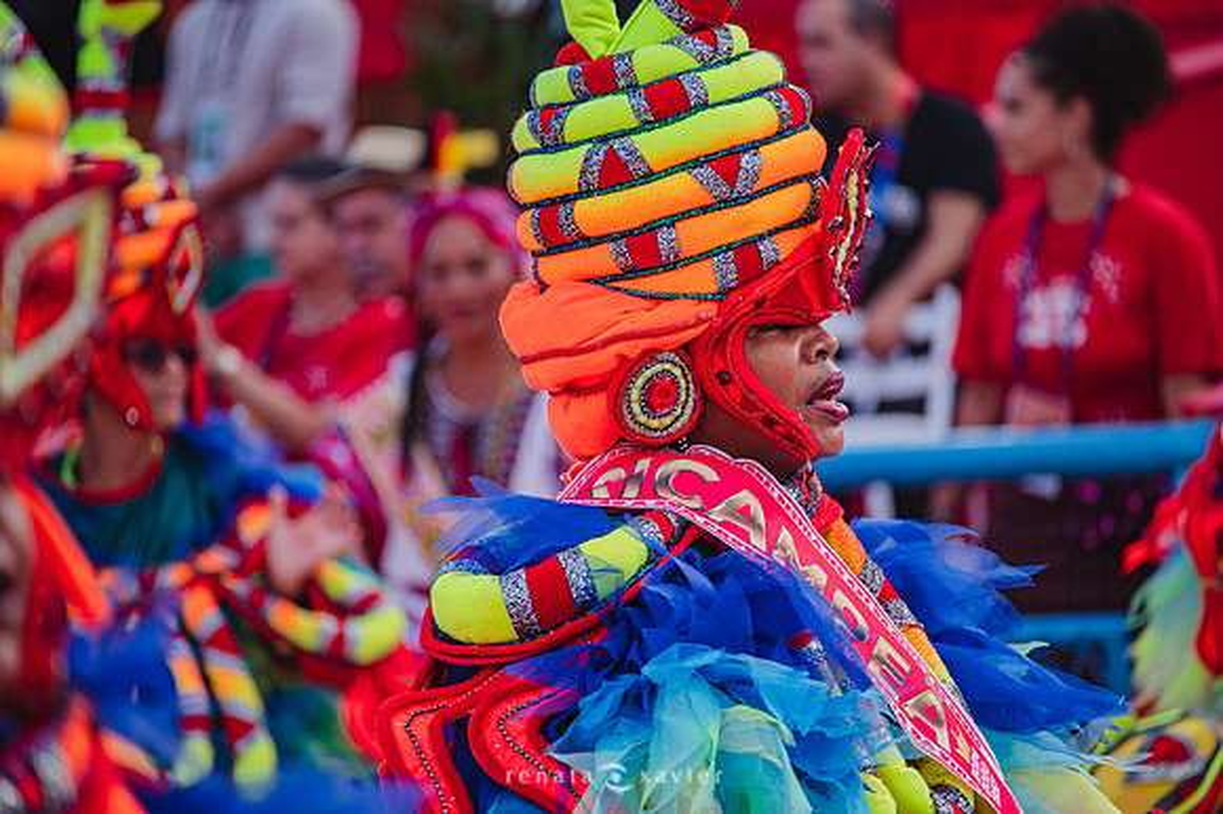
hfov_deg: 6.9
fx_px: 10185
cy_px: 407
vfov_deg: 4.6
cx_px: 612
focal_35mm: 300
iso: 640
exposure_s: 1/1600
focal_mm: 300
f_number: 5.6
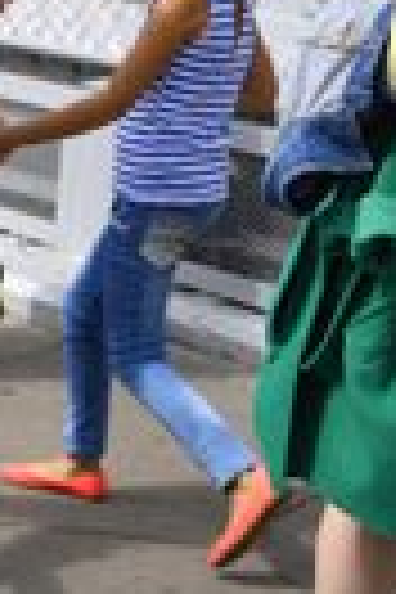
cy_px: 261
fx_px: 2095
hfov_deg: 8.8
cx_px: -814
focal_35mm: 127
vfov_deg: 16.1
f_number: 2.8
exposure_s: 1/500
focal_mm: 24
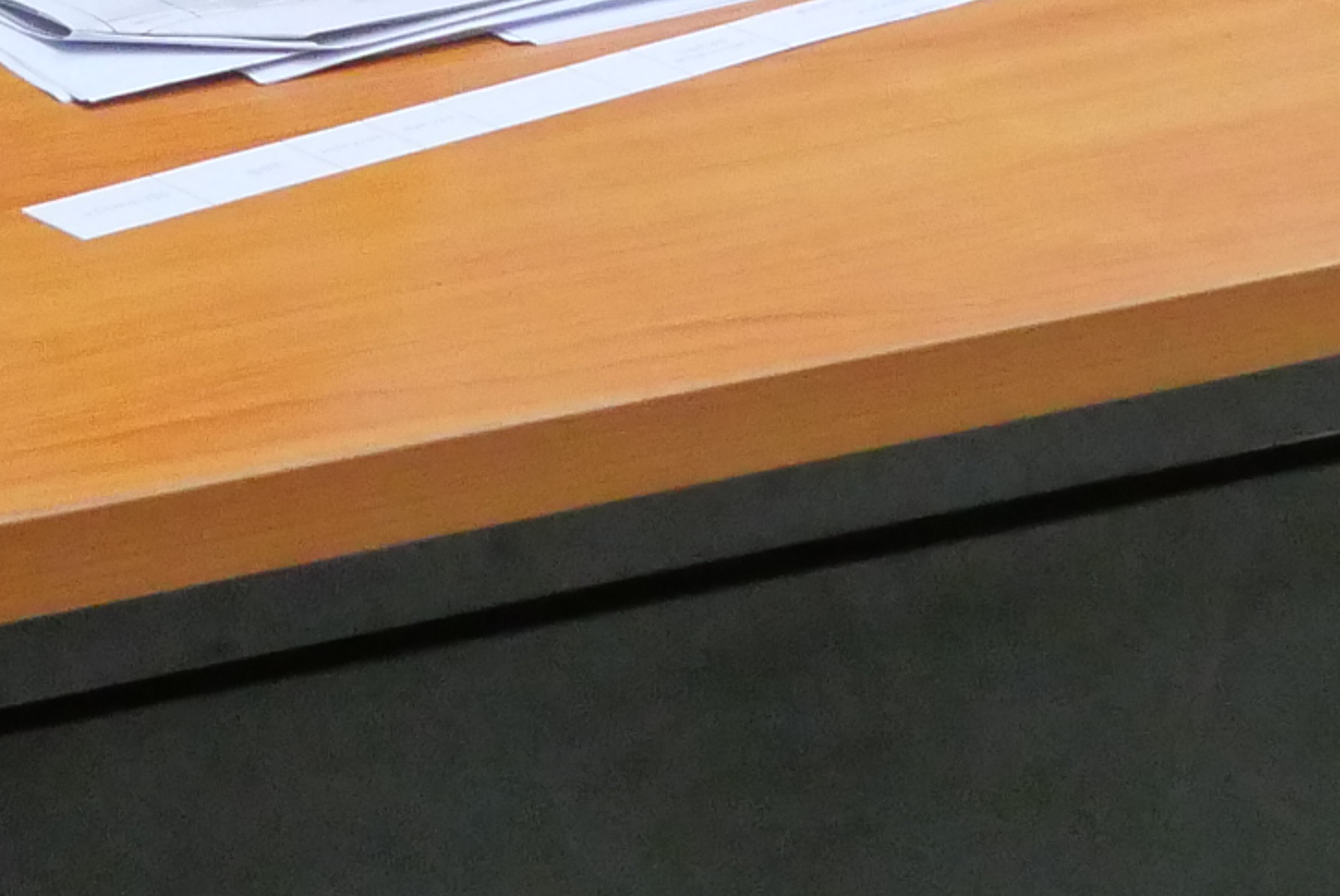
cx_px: -18
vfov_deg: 8.7
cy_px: -931
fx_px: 5513
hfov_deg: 13.7
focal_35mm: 148
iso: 3200
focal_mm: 14
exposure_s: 1/80
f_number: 5.6
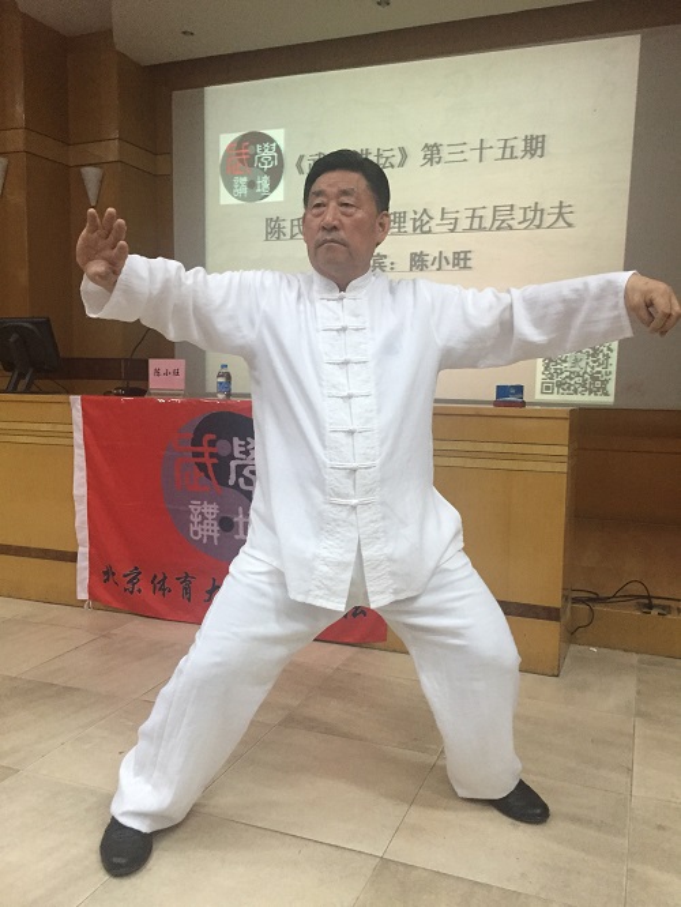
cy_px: 454
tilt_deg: -4.2
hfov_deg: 48.3
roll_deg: -1.1
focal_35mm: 29
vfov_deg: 61.6
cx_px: 340
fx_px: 760
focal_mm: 4.15
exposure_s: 1/33
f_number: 2.2
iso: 200
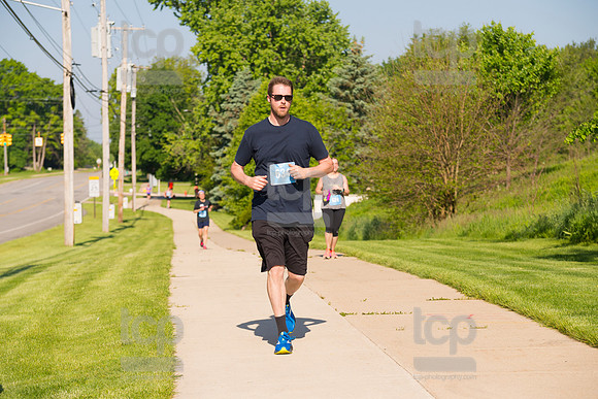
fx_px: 1861
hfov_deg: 18.3
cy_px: 200
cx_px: 299
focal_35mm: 112
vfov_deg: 12.2
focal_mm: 112
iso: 400
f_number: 5.6
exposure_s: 1/2000
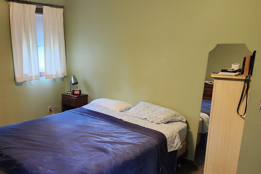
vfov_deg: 38.6
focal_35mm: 34
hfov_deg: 54.6
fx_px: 246
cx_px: 86
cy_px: 111
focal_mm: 5.4
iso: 640
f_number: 1.8
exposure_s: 1/40
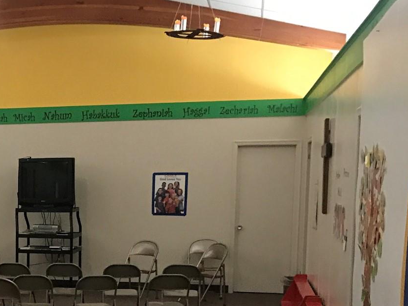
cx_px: -21
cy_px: 278
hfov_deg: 26.3
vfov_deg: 20.8
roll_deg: -0.7
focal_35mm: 69
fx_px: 813
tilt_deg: -6.2
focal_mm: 3.99
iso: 80
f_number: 1.8
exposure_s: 1/15
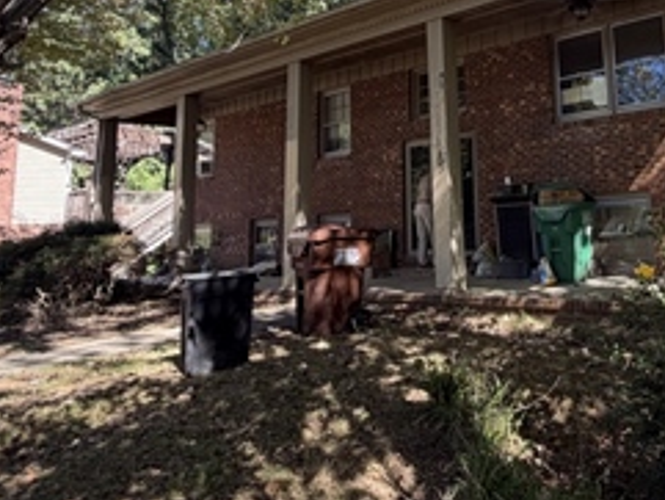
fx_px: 557
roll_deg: +3.0
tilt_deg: +7.3
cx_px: 541
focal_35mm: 29
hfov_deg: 56.7
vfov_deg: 46.8
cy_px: 134
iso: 50
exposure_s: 1/121
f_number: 2.2
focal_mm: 2.22
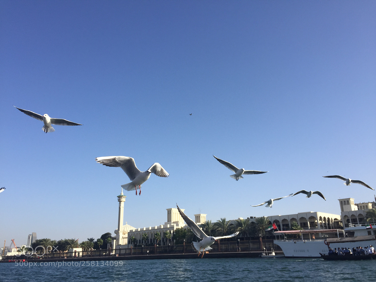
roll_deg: +0.3
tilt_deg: +19.0
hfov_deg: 61.7
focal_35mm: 29
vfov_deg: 48.2
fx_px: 315
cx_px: 188
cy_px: 141
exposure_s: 1/1980
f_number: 2.2
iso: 32
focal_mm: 4.15
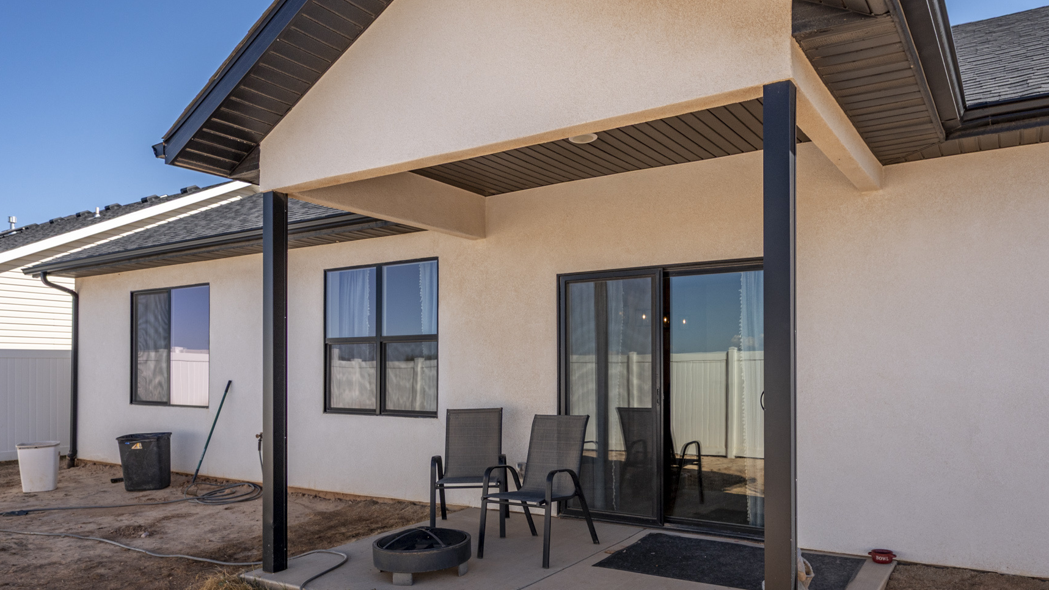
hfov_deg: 73.8
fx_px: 695
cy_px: 355
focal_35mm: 25
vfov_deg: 45.7
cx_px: 579
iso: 320
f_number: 10
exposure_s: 1/500
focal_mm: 20.5
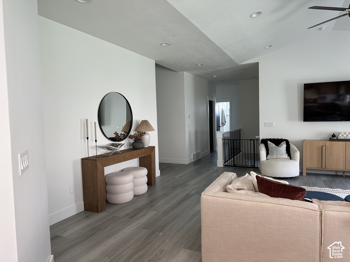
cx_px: 175
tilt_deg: -2.8
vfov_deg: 56.8
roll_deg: +1.6
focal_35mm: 24
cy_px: 131
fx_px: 243
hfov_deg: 71.6
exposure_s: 1/60
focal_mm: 6.86
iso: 125
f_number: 1.78
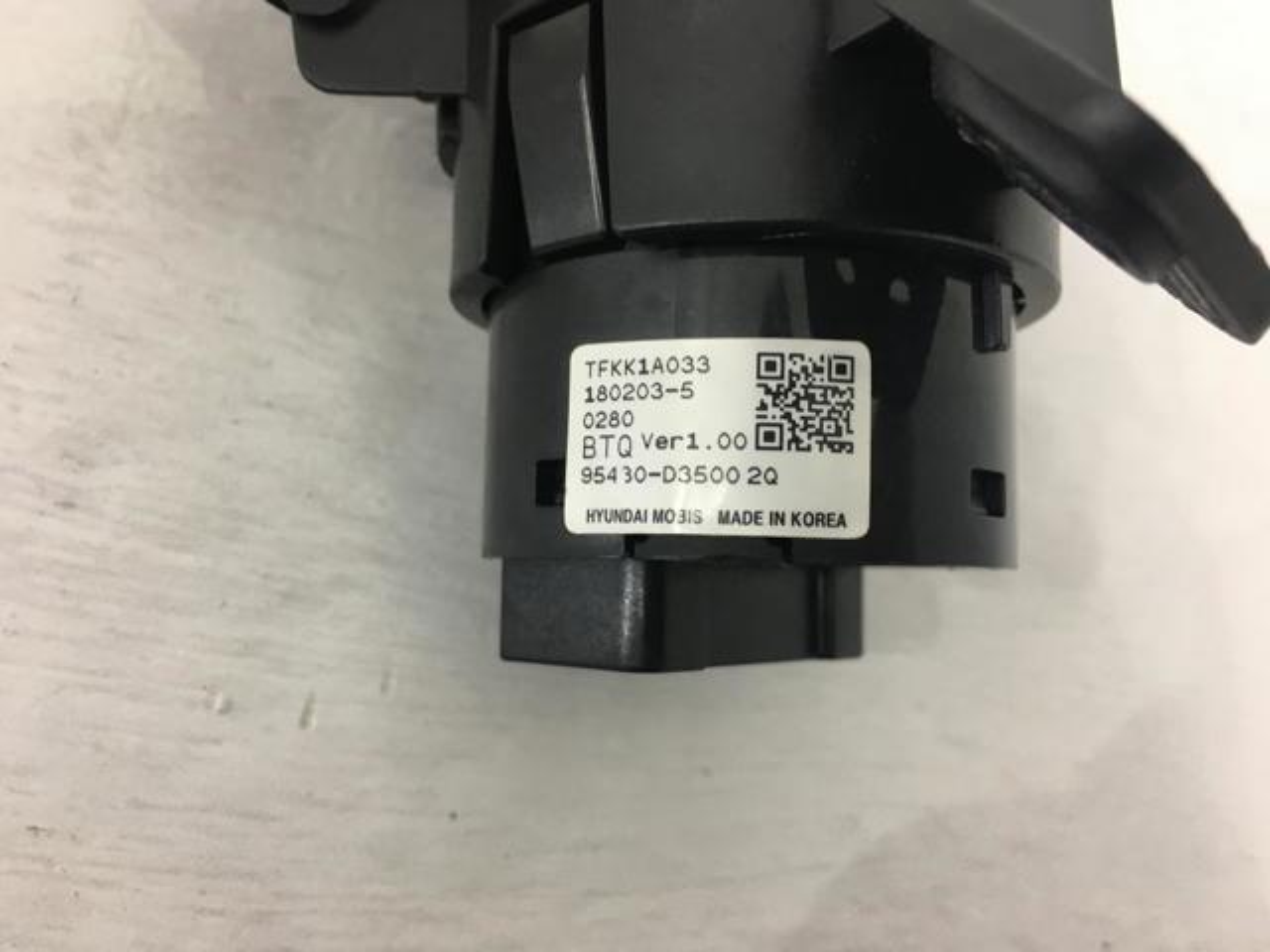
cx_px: 635
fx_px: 1064
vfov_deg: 48.2
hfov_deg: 61.7
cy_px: 476
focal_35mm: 29
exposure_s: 1/33
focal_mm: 4.15
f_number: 2.2
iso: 32
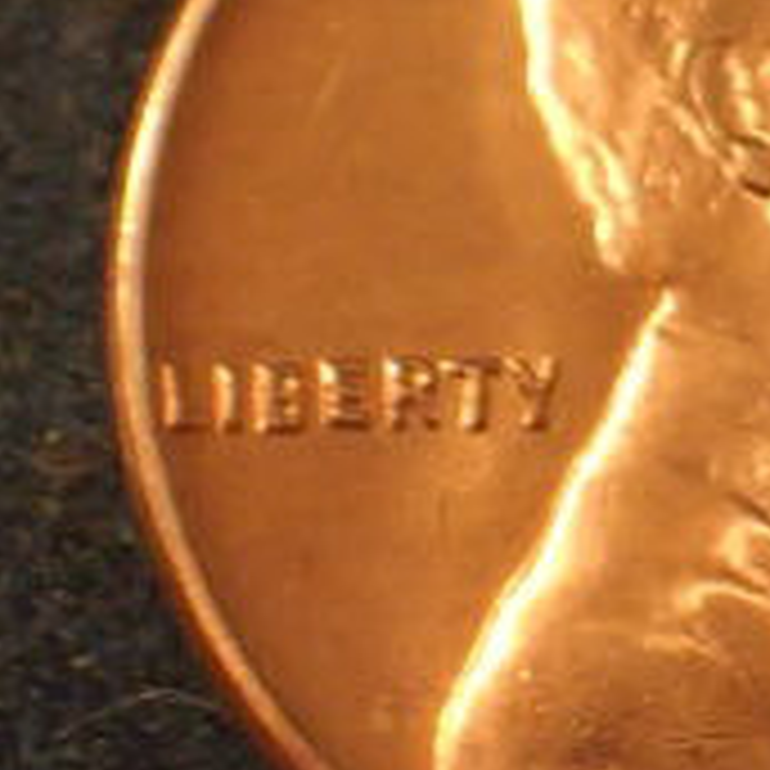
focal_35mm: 259
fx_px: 6518
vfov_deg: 6.8
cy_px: 221
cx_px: 1015
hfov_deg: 6.7
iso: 1600
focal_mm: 18
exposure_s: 1/13
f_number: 4.9
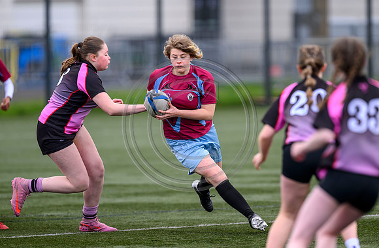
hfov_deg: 4.6
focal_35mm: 449
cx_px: 192
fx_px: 4699
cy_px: 107
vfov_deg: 3.0
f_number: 3.5
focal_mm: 400
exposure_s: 1/1600
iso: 640
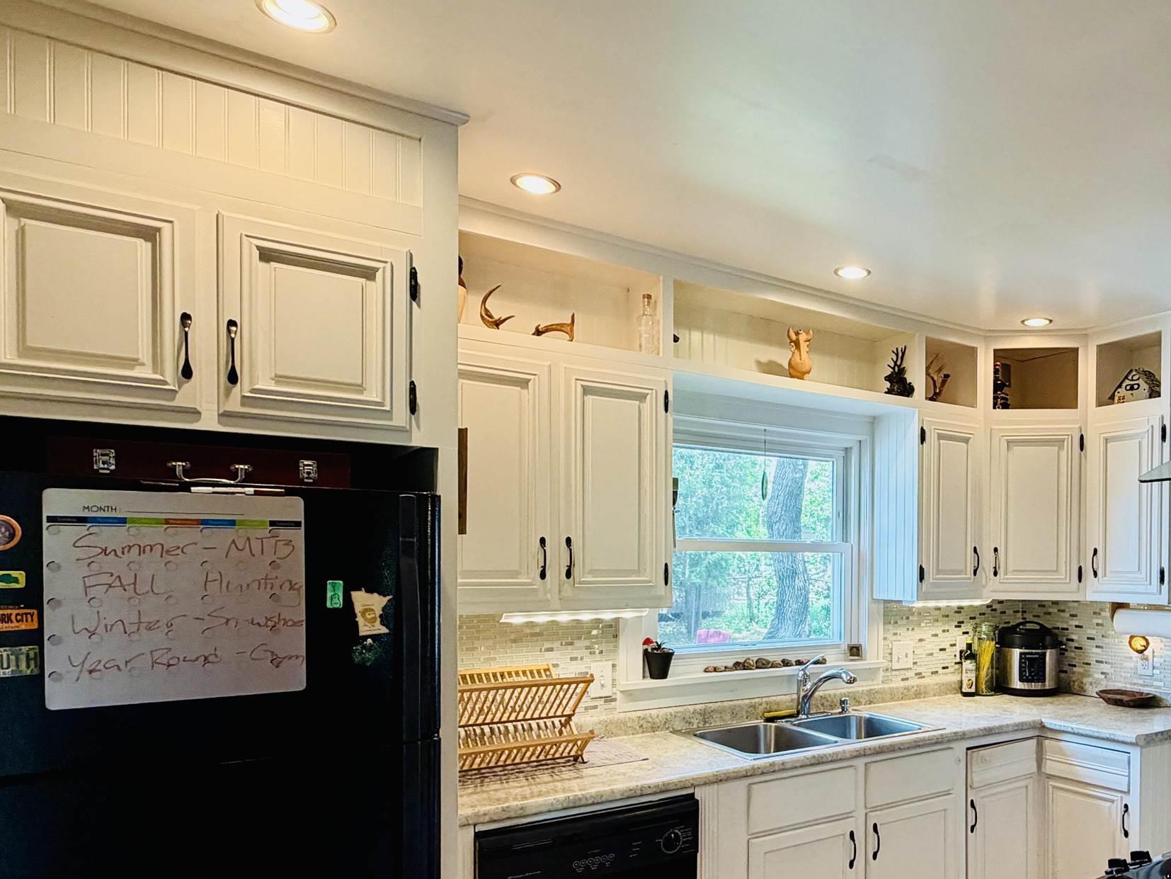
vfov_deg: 52.2
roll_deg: +0.1
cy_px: 575
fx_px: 880
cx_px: 855
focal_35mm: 26
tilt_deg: -1.3
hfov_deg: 63.9
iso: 200
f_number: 2.2
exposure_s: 1/60
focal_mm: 2.22
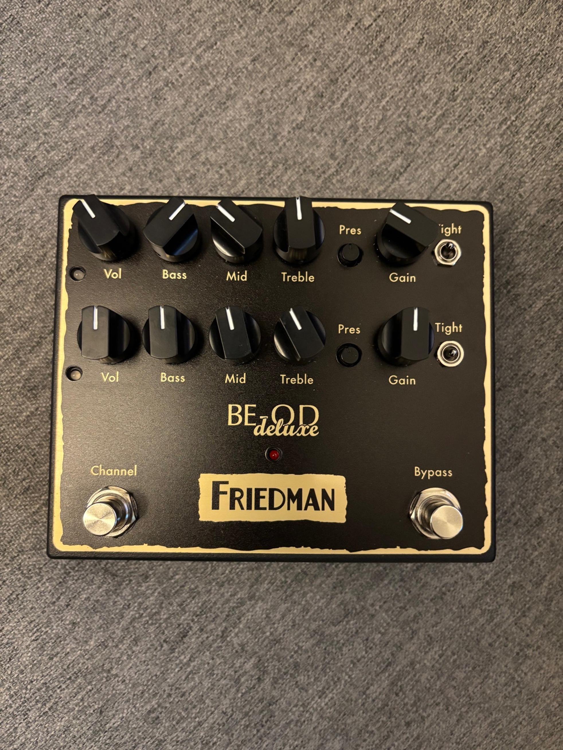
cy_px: 375
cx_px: 282
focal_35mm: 26
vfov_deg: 67.3
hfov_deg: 53.1
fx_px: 564
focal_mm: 5.96
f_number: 1.6
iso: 800
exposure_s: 1/30
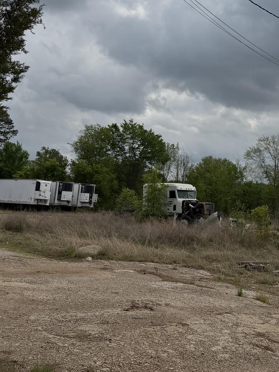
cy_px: 108
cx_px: 202
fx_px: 516
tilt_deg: +10.0
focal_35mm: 48
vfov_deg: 38.9
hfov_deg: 29.9
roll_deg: -3.4
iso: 80
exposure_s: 1/11905
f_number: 1.78
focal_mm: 6.76
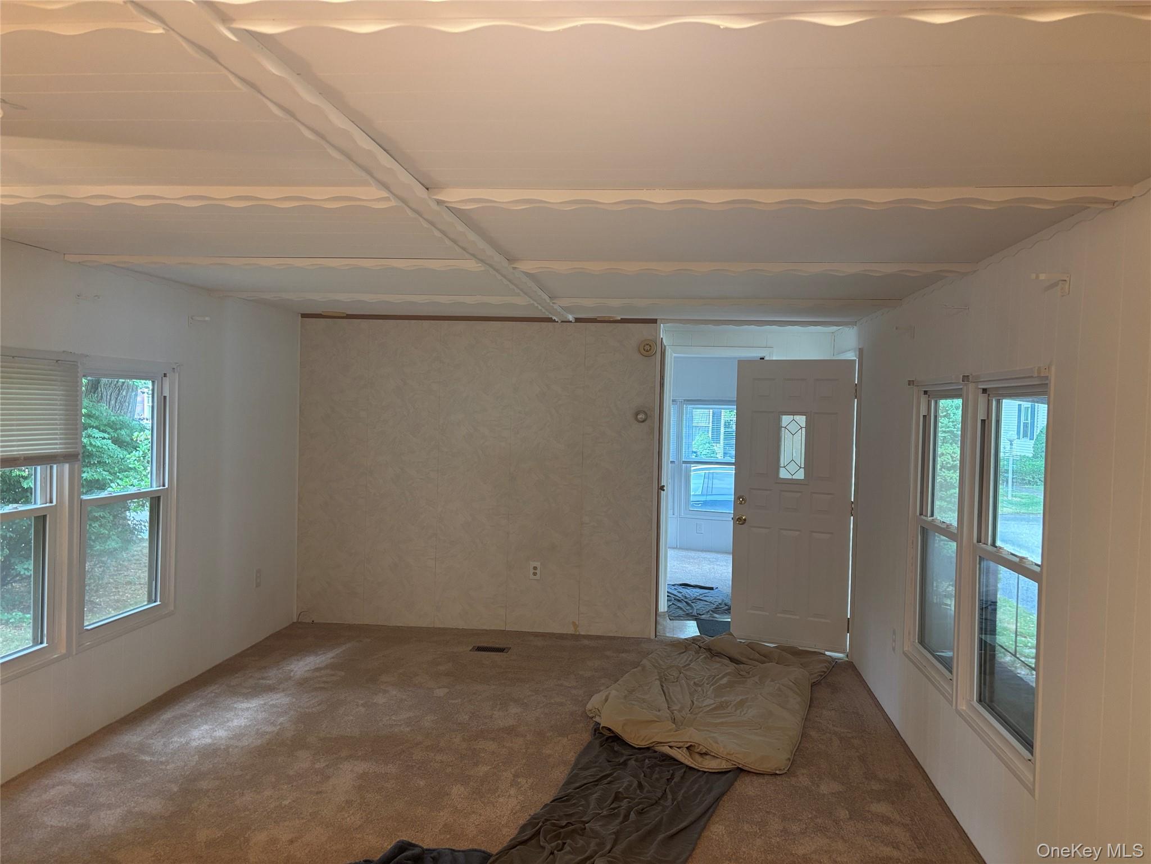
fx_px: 865
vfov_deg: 53.1
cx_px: 576
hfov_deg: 67.3
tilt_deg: -1.6
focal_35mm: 26
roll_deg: -2.5
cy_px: 432
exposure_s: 1/60
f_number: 1.6
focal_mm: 5.96
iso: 100
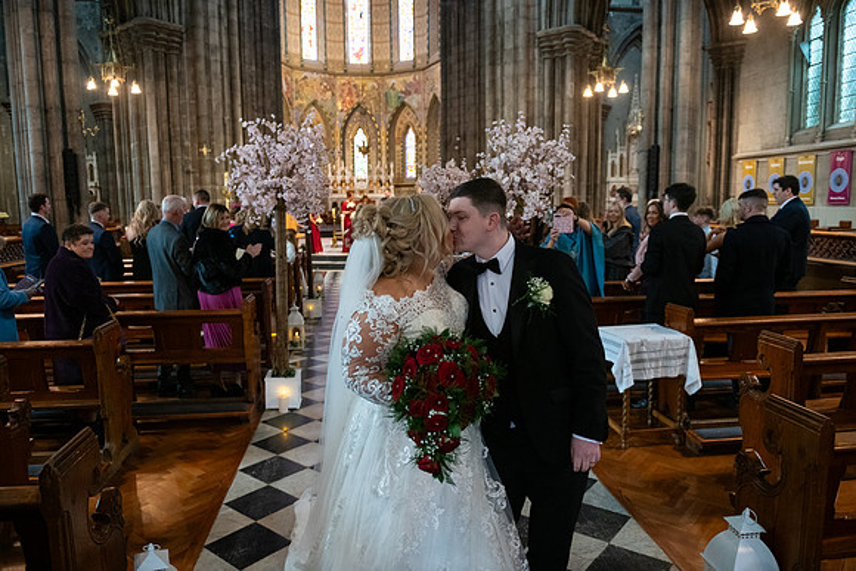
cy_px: 286
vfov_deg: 49.6
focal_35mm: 26
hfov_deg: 69.4
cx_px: 428
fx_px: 618
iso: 1250
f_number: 3.5
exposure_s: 1/160
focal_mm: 26
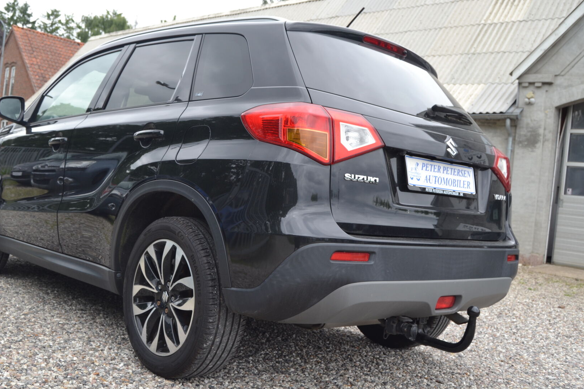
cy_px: 190
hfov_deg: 49.4
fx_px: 633
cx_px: 249
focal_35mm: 39
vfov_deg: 34.2
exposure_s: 1/125
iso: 100
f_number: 5.6
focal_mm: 22
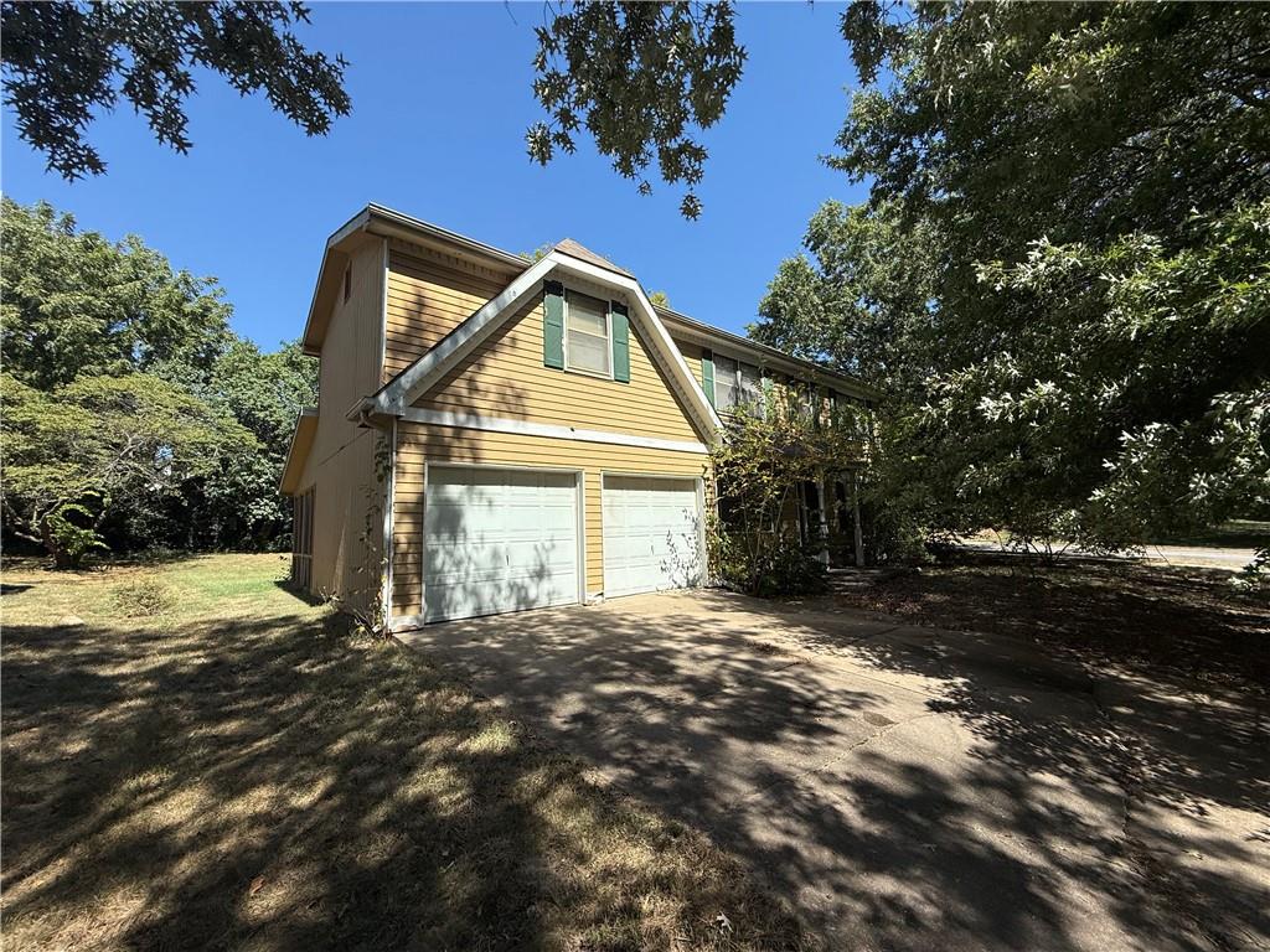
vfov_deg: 85.7
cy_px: 476
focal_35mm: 14
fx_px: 514
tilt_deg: +6.9
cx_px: 635
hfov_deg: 102.1
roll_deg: +1.2
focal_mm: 2.22
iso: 50
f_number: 2.2
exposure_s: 1/2024
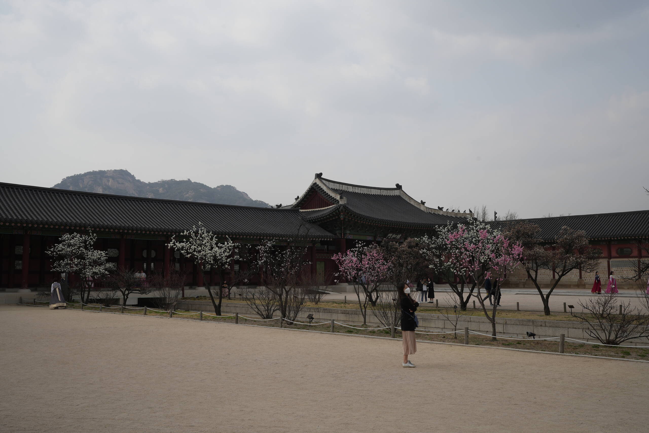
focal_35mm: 35
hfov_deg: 54.4
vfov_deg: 37.9
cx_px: 324
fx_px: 631
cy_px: 216
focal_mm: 35
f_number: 11
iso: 100
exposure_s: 1/160
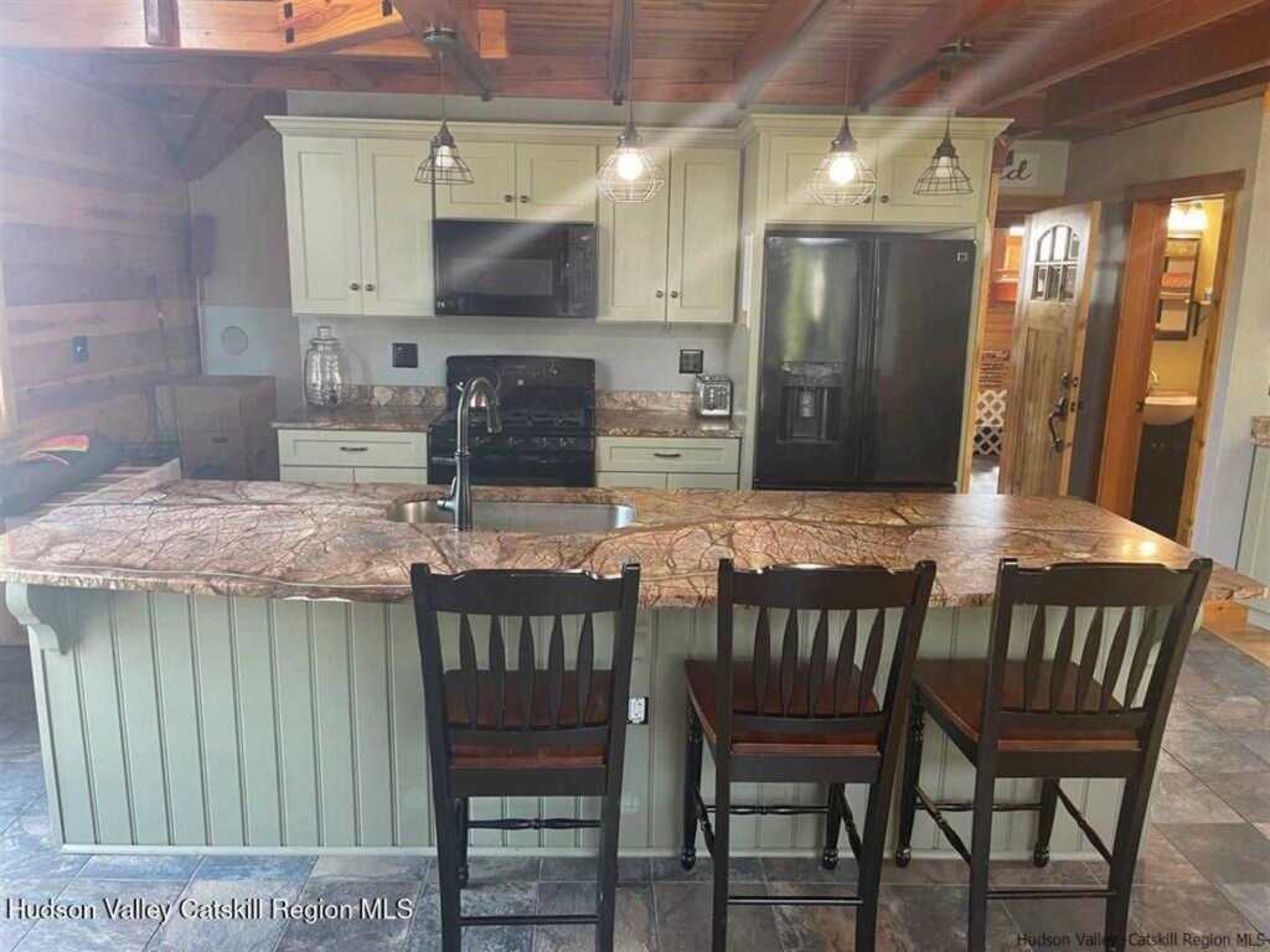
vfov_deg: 53.1
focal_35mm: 26
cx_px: 635
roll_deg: -1.6
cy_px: 476
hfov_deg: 67.3
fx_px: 954
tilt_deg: -12.6
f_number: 1.6
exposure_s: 1/60
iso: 200
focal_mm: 5.1
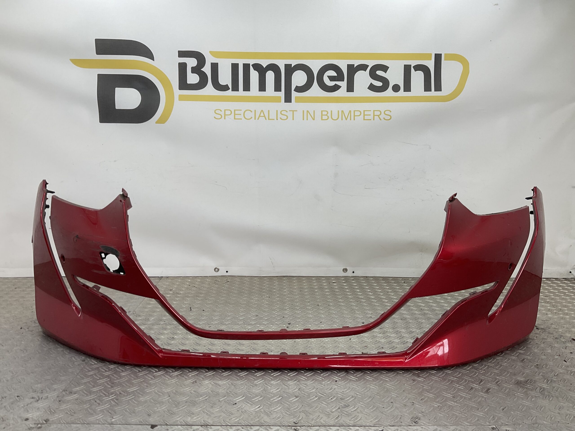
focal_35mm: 29
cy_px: 216
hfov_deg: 61.7
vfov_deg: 48.2
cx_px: 288
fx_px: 482
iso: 16
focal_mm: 3
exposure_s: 1/137
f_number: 1.8
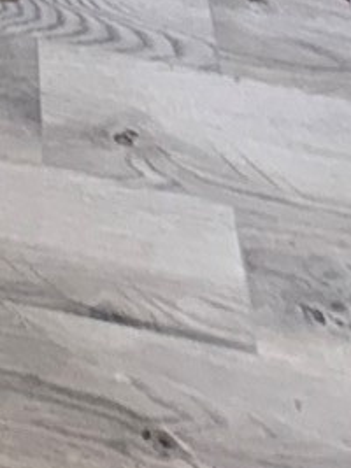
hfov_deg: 6.8
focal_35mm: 184
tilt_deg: -16.4
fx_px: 2490
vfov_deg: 8.6
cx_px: -885
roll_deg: +0.6
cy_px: -1020
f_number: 1.78
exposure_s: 1/10
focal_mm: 6.76
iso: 125
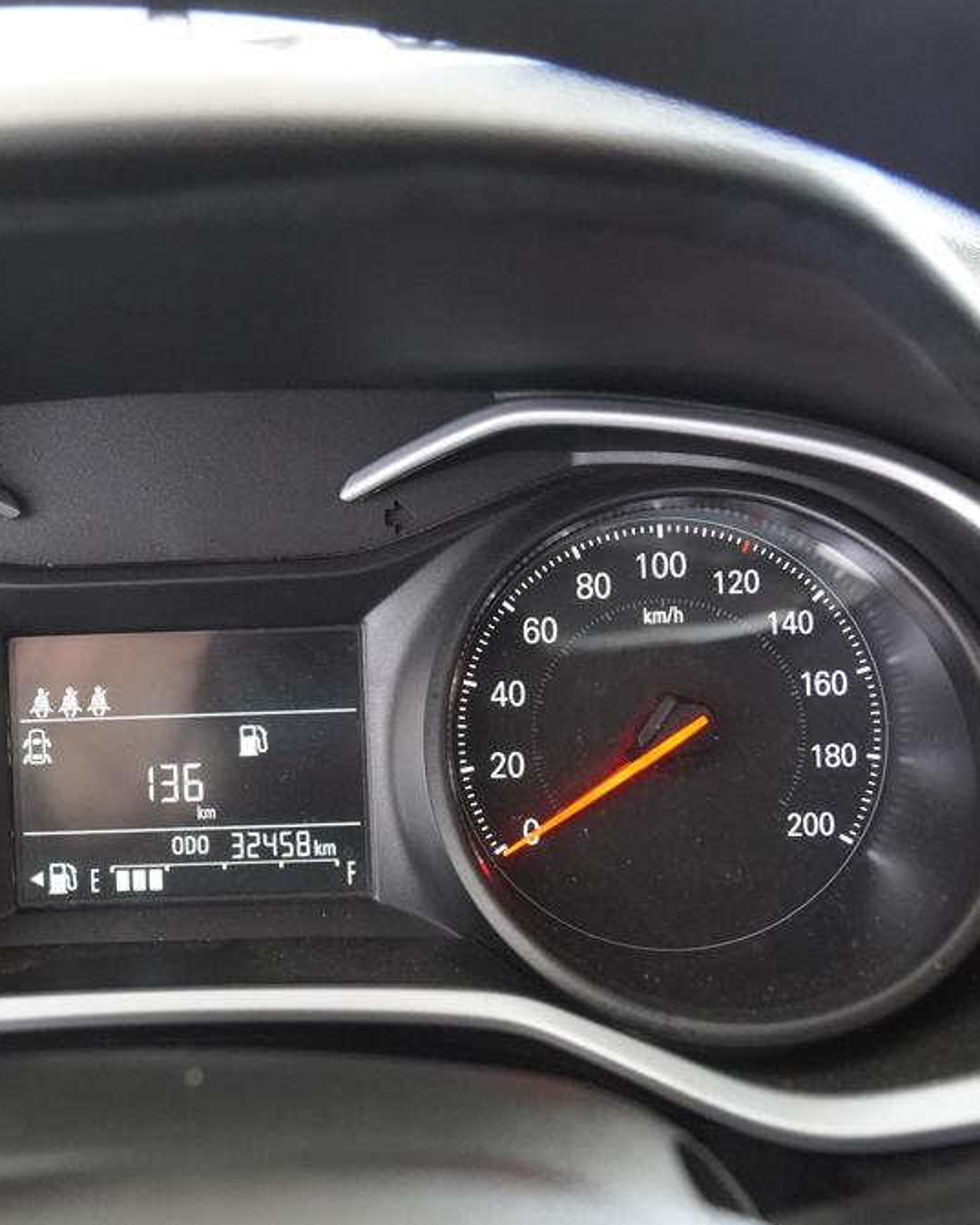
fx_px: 1947
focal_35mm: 54
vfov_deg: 34.9
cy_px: 605
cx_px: 224
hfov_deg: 27.8
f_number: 4
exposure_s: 1/160
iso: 4000
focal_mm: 25
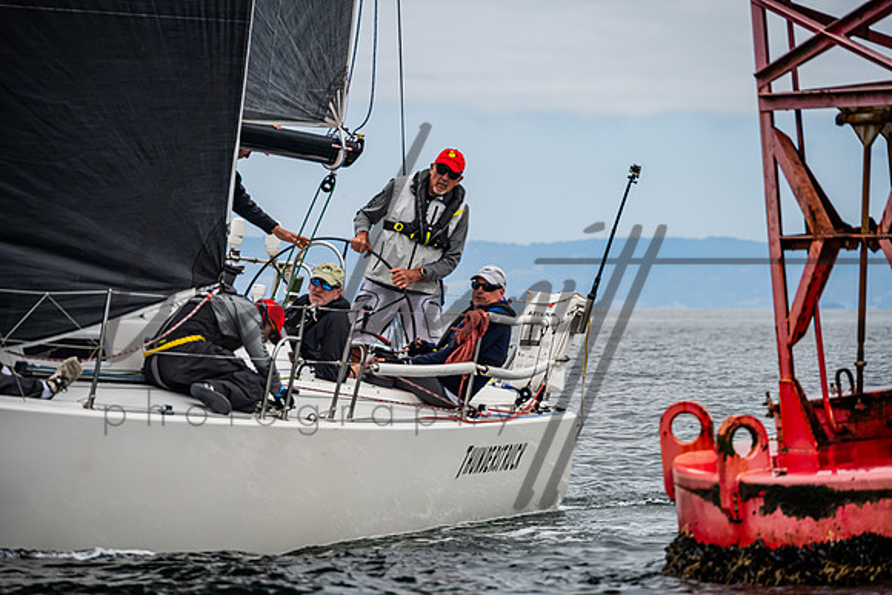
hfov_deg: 7.6
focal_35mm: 270
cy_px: 298
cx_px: 446
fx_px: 6691
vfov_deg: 5.1
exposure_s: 1/2000
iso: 640
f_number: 8
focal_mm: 270
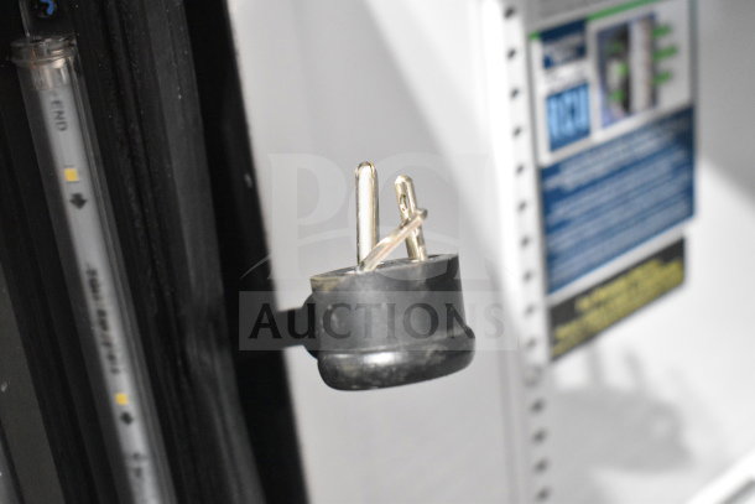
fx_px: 1070
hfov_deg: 38.9
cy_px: 252
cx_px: 378
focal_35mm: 51
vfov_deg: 26.5
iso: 6400
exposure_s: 1/50
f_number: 4.5
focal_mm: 34
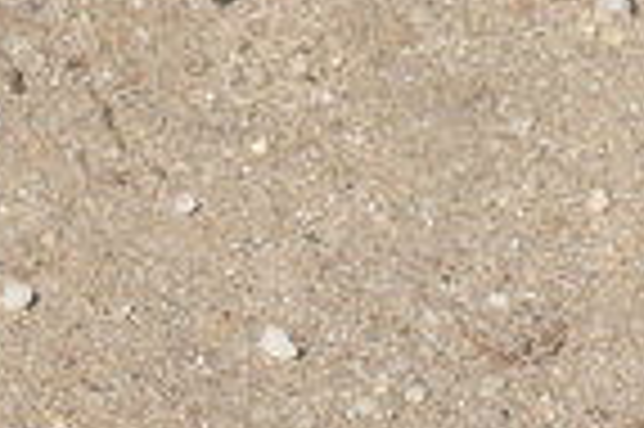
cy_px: 1198
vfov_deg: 1.5
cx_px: 916
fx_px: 16671
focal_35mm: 933
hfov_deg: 2.2
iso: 100
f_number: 6.3
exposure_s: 1/400
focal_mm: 26.8
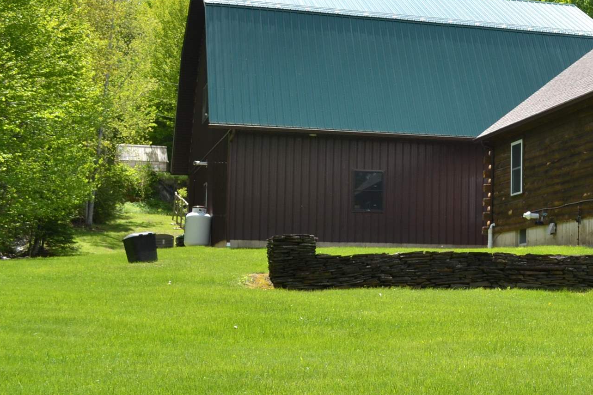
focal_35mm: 79
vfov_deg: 17.2
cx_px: 674
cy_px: 149
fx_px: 1301
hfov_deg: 23.8
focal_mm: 22
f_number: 8
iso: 100
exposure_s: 1/200
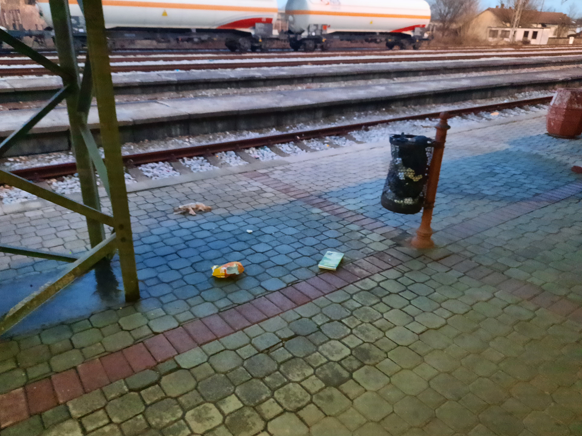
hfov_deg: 67.3
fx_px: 437
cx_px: 281
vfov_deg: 53.1
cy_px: 224
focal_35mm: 26
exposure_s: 1/10
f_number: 2
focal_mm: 4.6
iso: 800
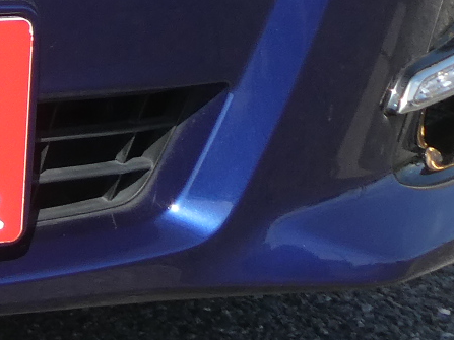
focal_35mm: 235
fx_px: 3081
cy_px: -360
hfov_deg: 8.0
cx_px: -514
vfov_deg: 6.1
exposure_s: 1/400
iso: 80
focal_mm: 7.2
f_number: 4
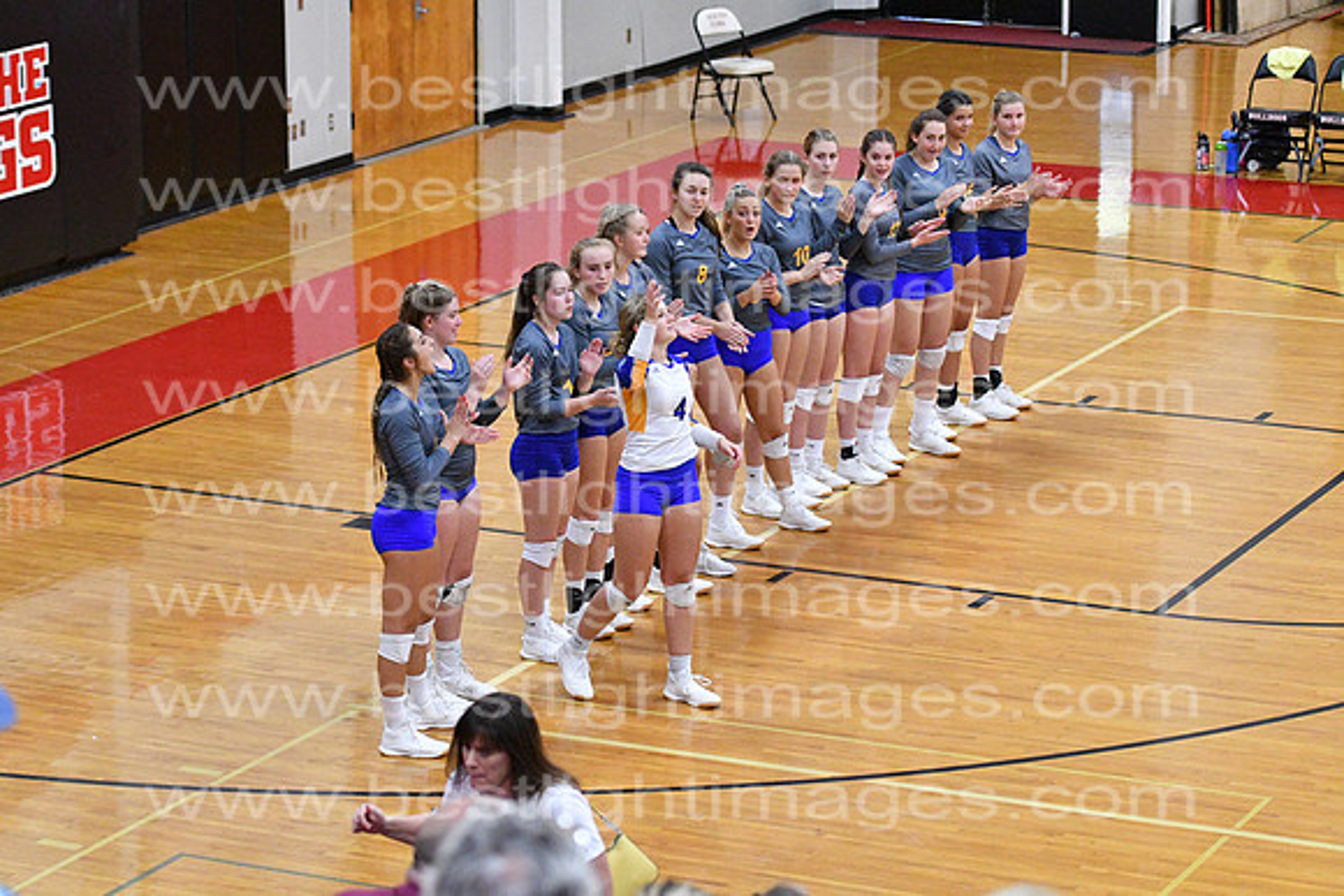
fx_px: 4201
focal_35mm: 112
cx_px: 672
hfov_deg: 18.2
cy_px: 448
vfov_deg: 12.2
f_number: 3.2
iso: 8000
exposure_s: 1/1000
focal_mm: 75
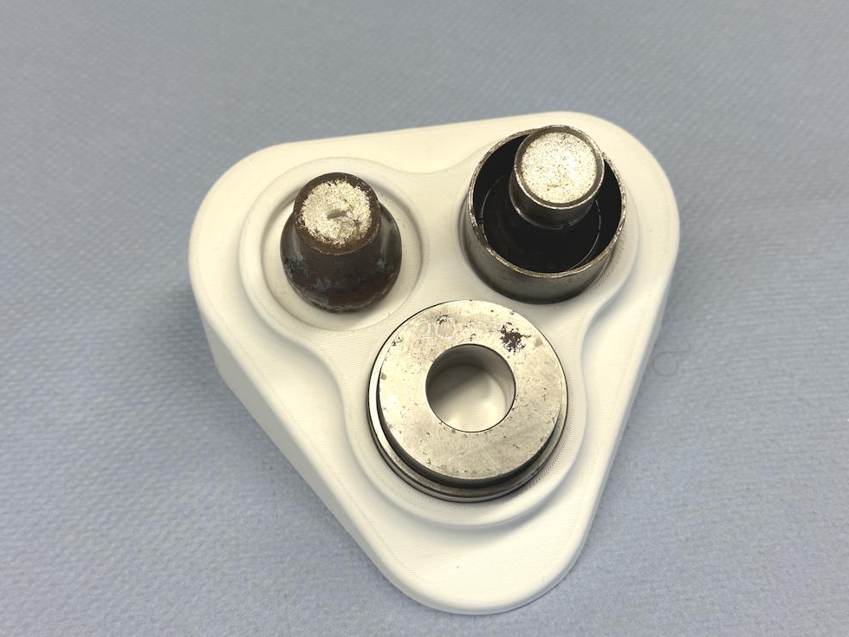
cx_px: 431
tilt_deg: -55.6
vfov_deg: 29.7
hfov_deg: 38.9
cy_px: 317
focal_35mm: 49
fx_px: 1202
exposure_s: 1/127
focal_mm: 6.86
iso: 50
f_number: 1.78
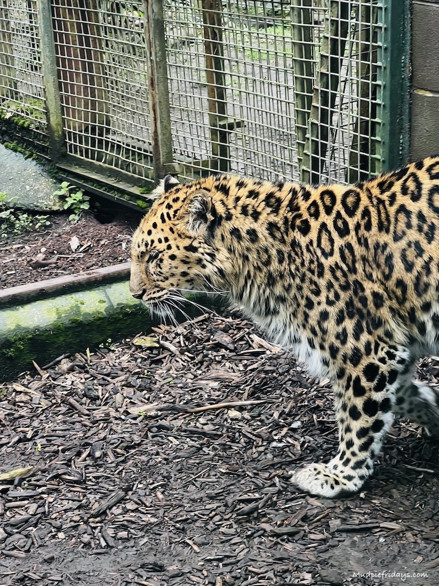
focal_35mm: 77
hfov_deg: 19.1
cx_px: 220
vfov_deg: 25.3
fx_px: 1302
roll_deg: +3.0
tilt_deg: -18.4
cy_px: 293
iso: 125
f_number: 2.8
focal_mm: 9
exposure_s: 1/99
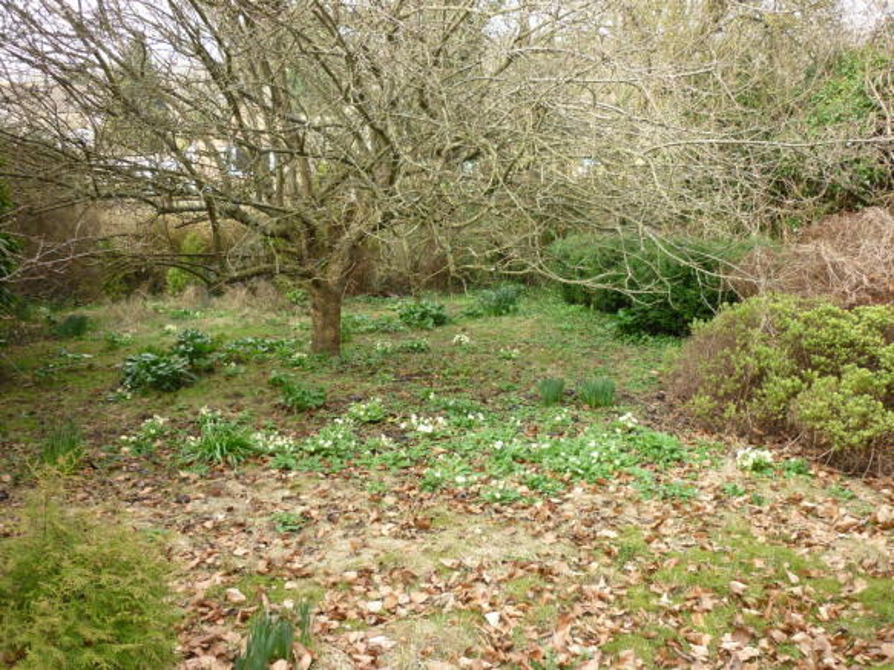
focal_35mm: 33
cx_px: 447
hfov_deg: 55.4
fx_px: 852
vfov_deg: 42.9
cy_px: 335
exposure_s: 1/160
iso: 100
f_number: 2.8
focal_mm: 5.5
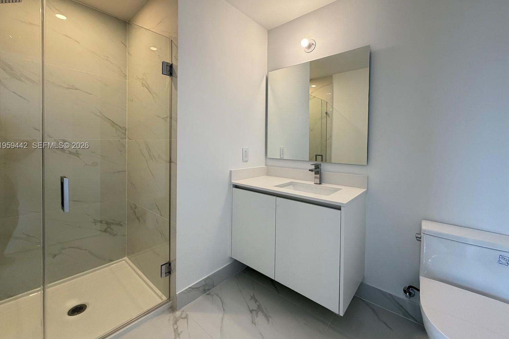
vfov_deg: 76.9
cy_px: 146
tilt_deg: -1.0
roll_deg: -0.7
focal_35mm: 15
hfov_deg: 100.4
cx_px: 249
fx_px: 212
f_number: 2.2
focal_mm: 2.22
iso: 320
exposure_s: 1/120
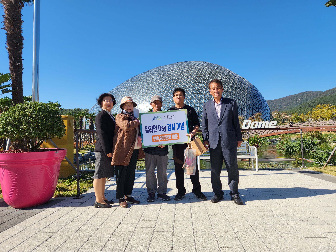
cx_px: 168
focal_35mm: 23
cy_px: 126
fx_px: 223
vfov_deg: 58.9
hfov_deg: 73.9
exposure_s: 1/1380
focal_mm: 5.4
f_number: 1.8
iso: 20
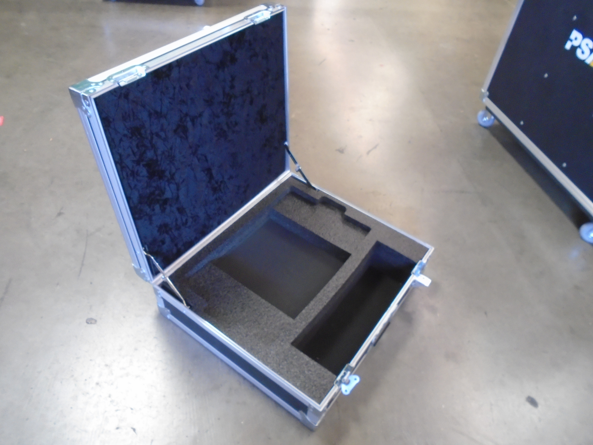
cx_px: 296
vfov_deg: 53.1
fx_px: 445
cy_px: 222
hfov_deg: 67.3
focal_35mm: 26
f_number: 3.2
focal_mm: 4.6
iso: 400
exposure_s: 1/30
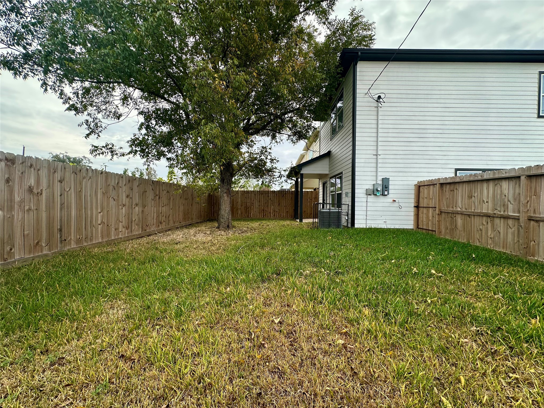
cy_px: 204
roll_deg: -1.1
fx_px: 220
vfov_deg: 85.7
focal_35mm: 14
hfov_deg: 102.1
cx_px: 272
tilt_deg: +0.4
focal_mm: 2.22
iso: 40
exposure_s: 1/596
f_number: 2.2
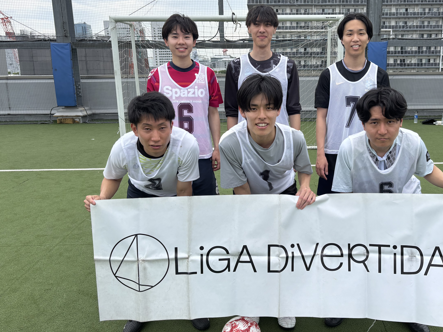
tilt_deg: -13.0
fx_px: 435
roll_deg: -0.2
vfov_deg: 41.8
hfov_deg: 53.4
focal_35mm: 34
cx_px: 274
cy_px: 160
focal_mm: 5.96
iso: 50
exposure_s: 1/2151
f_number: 1.6
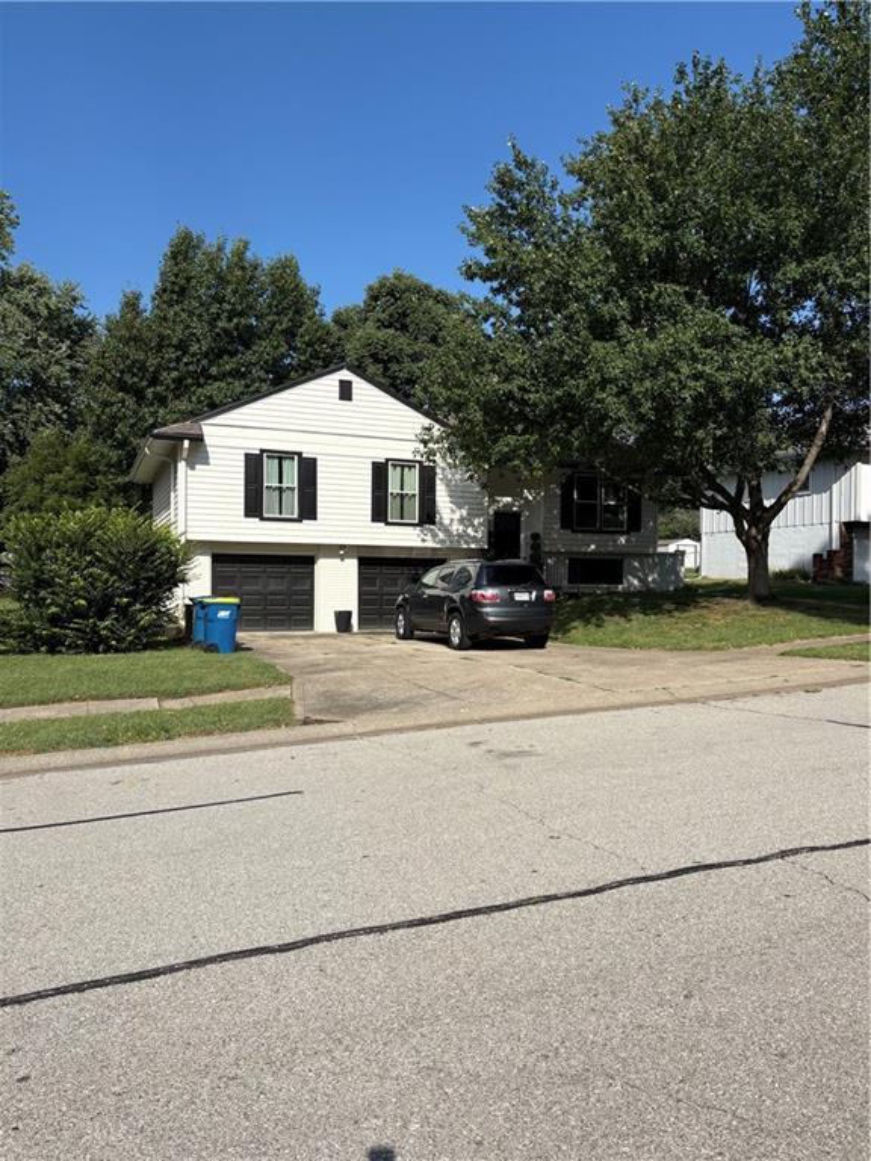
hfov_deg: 53.1
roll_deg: -0.5
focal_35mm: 26
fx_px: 872
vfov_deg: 67.3
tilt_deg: +0.6
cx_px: 436
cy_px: 580
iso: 50
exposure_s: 1/4608
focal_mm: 5.96
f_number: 1.6
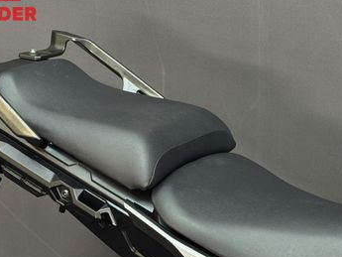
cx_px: 195
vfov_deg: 16.6
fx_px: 880
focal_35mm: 89
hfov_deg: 22.0
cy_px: 176
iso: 125
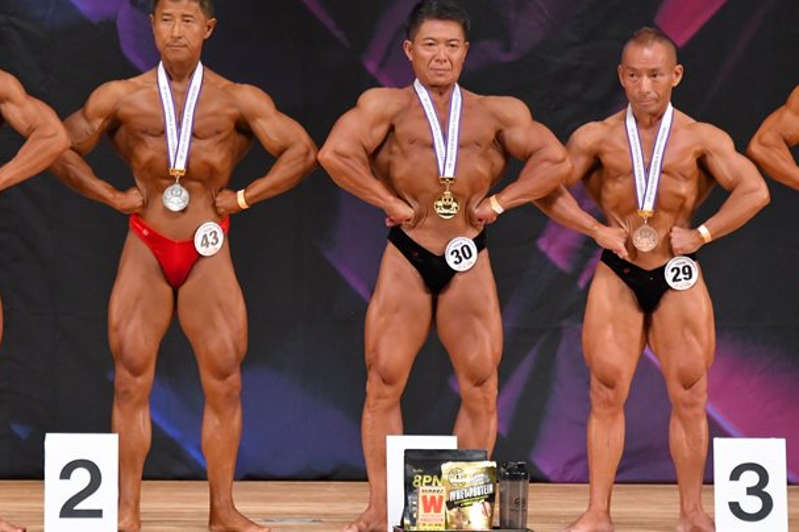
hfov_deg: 5.7
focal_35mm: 364
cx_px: 401
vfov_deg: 3.8
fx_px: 8074
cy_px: 283
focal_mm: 190
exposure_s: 1/400
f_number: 5.6
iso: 5000
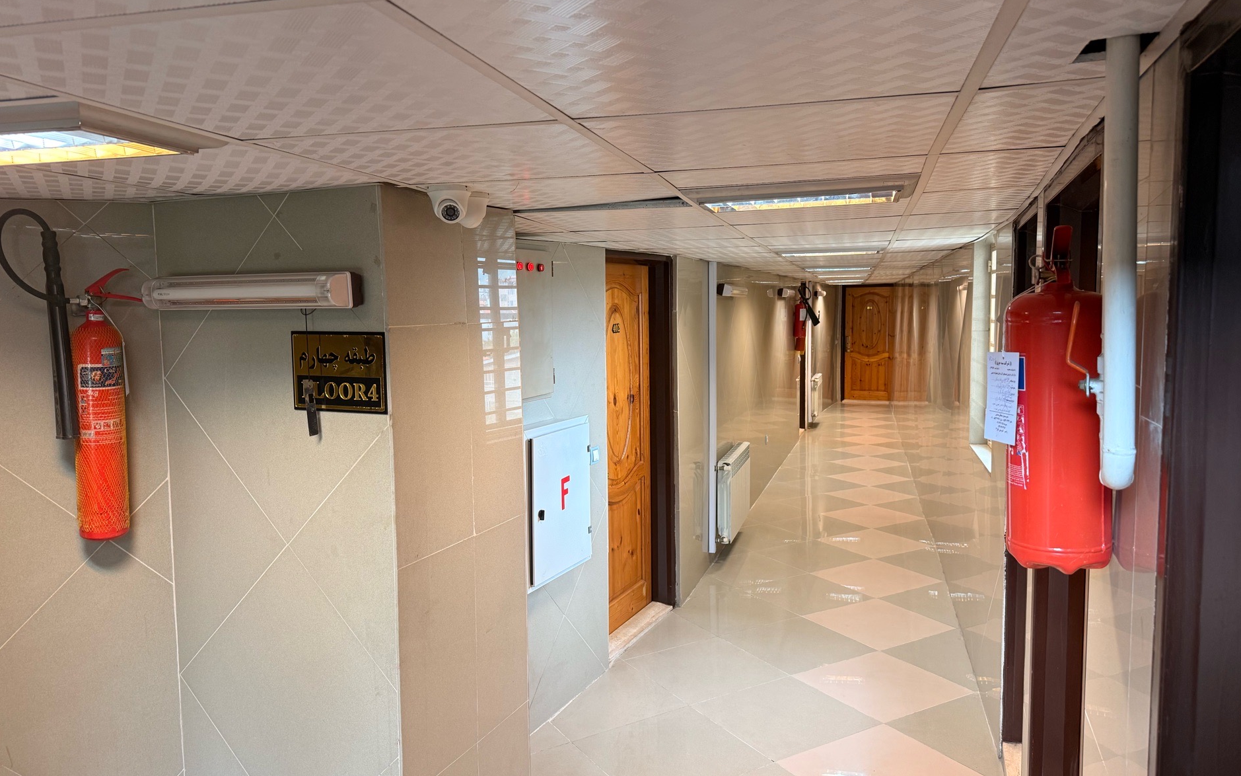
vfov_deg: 47.6
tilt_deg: -4.9
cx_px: 633
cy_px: 384
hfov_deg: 70.4
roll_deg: +0.8
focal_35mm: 26
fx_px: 879
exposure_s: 1/50
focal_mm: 6.76
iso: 160
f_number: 1.78
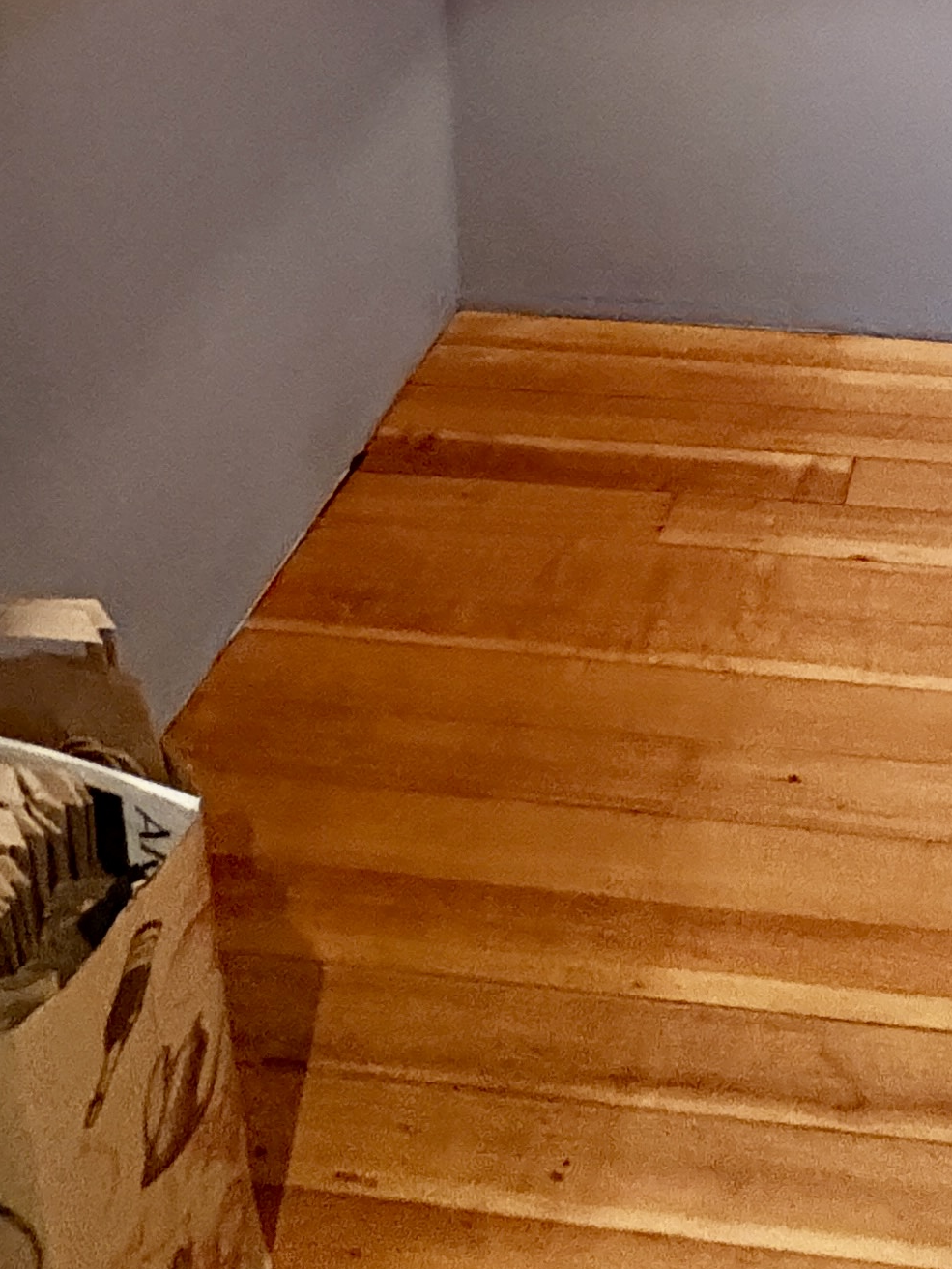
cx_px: 949
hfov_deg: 31.2
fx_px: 1577
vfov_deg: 31.2
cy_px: -473
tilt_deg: -4.2
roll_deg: -0.1
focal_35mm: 43
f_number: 2.2
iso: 1000
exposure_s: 1/30
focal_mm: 2.22
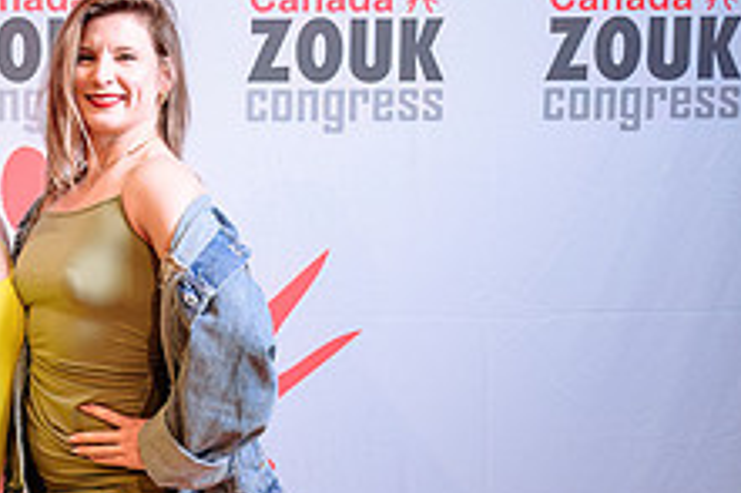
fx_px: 1728
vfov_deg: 16.0
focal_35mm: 84
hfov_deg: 23.4
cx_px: 47
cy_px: 464
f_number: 4
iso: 500
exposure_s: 1/125
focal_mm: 32
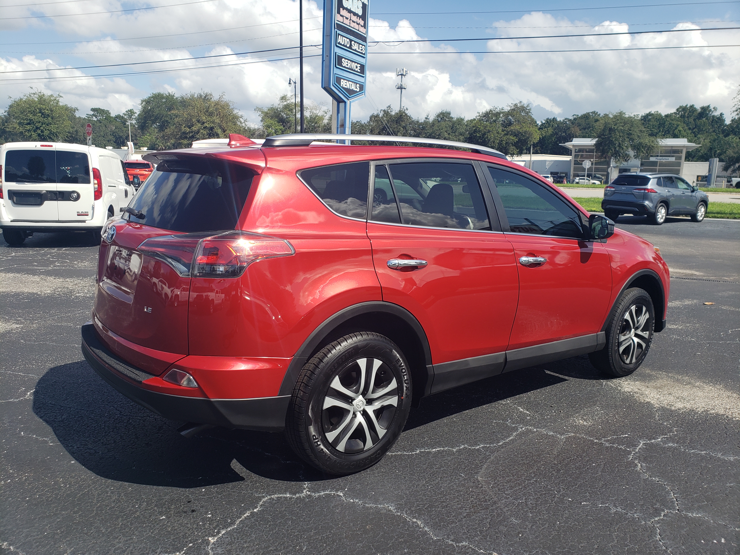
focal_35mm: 26
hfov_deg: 67.3
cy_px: 278
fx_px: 556
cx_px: 370
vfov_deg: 53.1
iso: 50
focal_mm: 4.3
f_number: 2.4
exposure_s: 1/1209
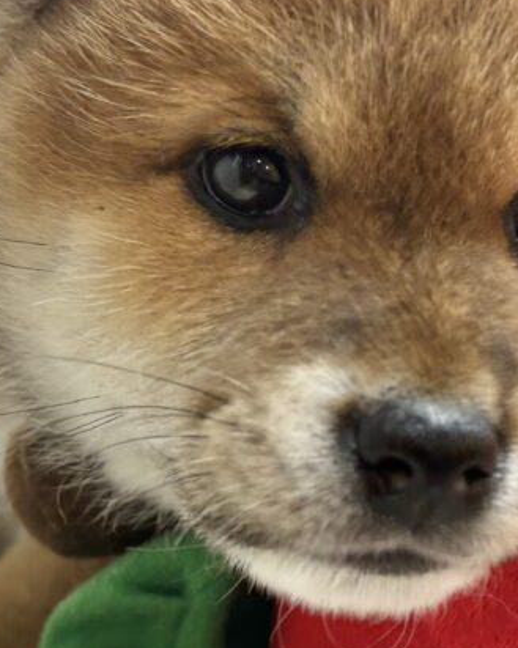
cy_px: 319
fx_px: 1420
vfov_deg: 25.7
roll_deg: -1.9
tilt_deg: -15.1
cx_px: 379
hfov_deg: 20.5
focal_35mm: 74
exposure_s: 1/100
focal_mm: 5.96
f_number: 1.6
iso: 80
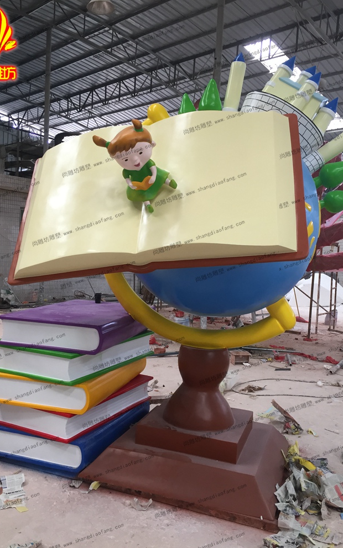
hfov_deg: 40.6
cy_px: 275
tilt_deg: -2.8
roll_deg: -2.3
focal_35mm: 31
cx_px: 174
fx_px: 464
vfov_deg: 61.2
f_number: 2.2
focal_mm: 4.15
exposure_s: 1/33
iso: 32
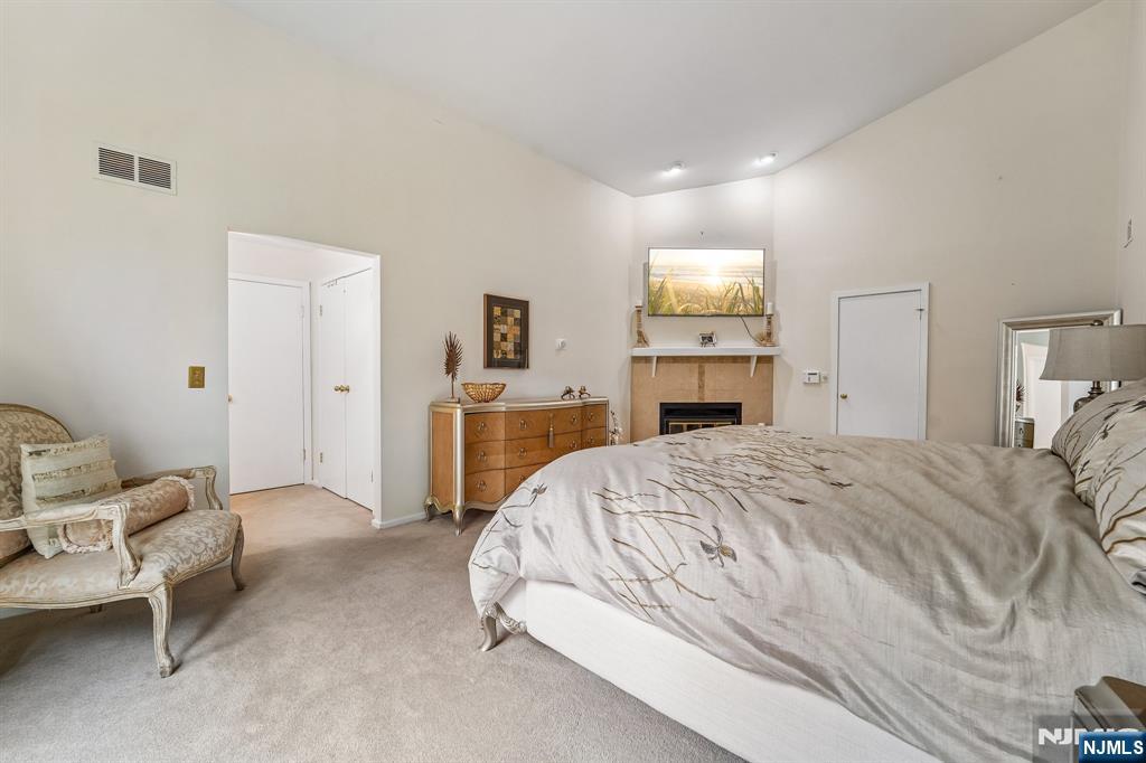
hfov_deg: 104.3
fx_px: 445
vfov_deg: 81.2
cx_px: 573
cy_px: 382
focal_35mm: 14
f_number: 8
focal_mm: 14
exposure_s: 1/15
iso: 400
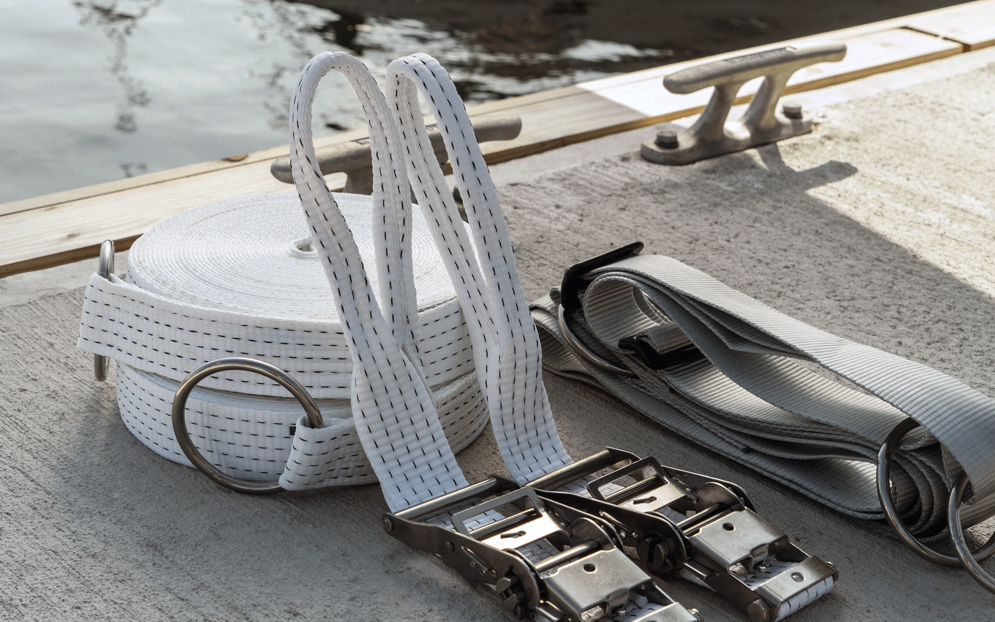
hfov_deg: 31.5
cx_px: 537
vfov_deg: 19.9
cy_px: 430
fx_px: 1763
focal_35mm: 65
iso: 100
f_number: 9
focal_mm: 49
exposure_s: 1/100
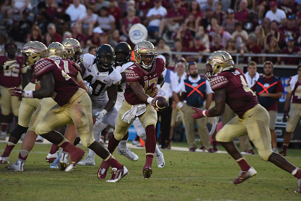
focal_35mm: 400
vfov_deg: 3.4
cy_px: 100
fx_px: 3345
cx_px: 150
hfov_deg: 5.2
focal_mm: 400
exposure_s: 1/400
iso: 2000
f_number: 5.6
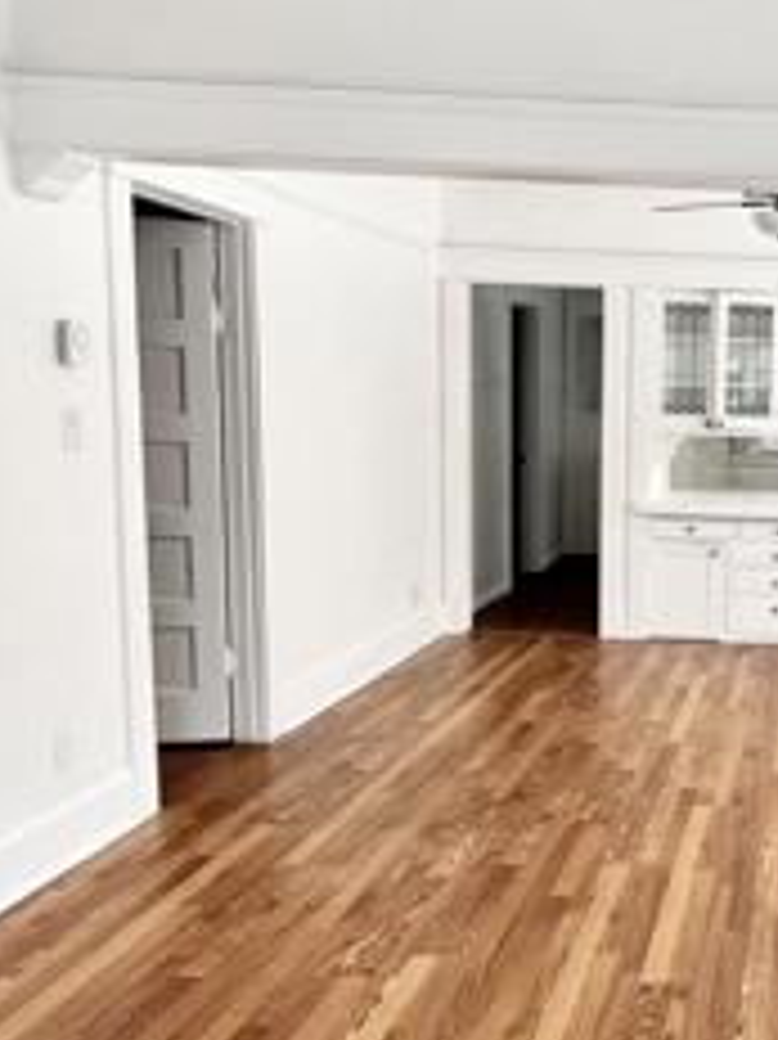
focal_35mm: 36
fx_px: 1080
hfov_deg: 34.4
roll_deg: -1.8
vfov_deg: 51.3
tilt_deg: -6.7
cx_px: 850
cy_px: 572
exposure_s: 1/166
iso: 32
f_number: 1.8
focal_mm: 1.57
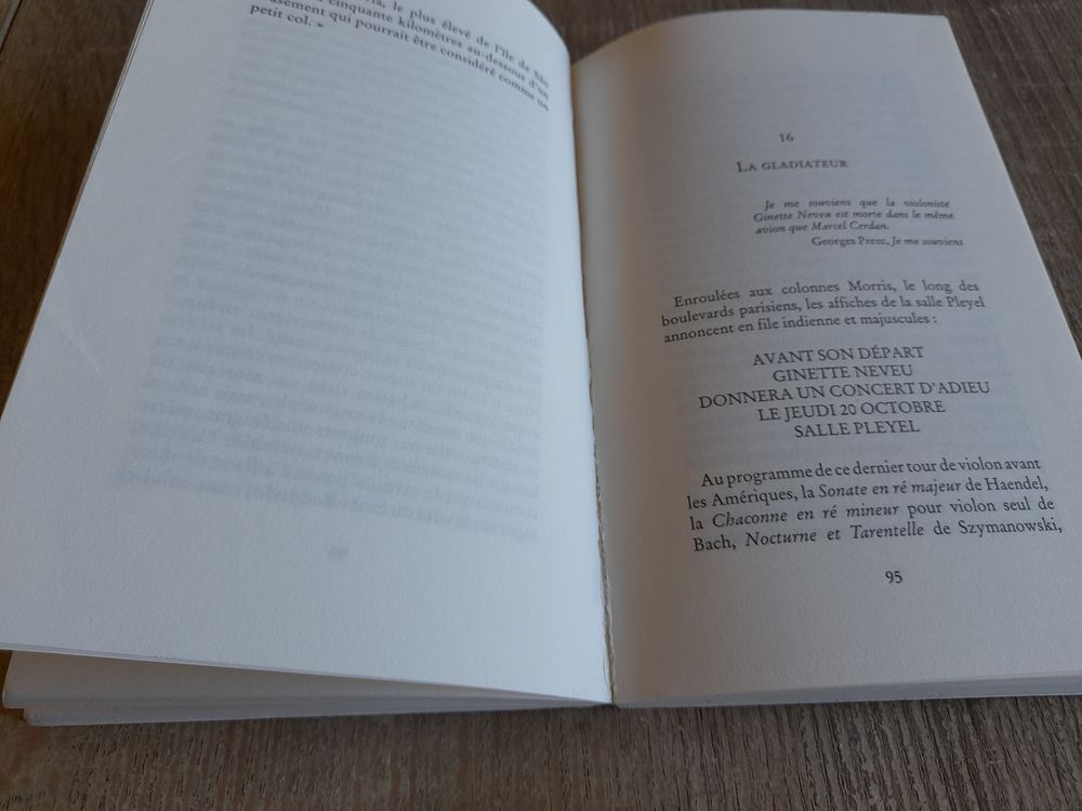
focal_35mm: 25
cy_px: 406
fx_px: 781
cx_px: 541
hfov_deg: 69.4
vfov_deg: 54.9
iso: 80
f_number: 2
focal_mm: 4.6
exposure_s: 1/60
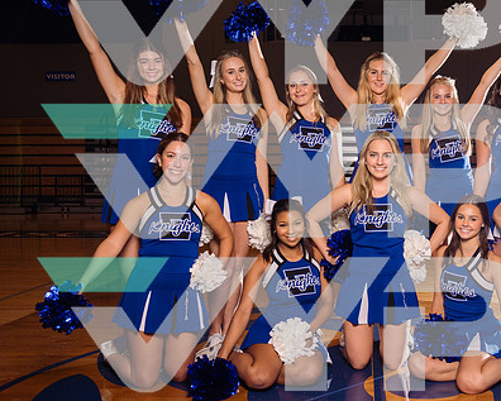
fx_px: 653
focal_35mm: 44
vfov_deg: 34.1
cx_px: 363
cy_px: 171
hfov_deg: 41.0
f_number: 8
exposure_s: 1/250
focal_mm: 32
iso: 250
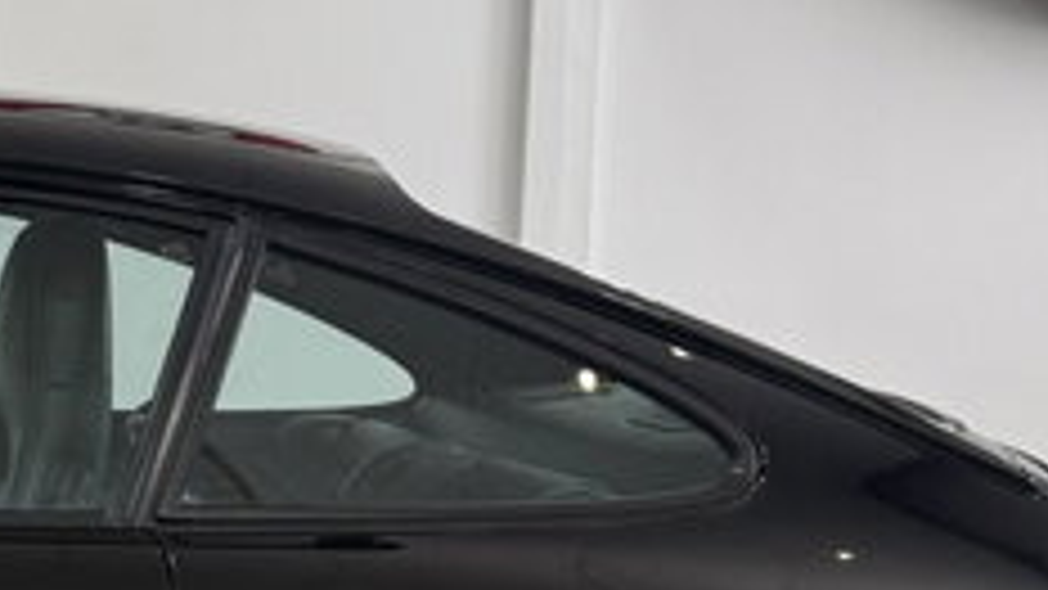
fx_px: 3195
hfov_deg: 17.4
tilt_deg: -7.4
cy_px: 644
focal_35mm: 115
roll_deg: +0.0
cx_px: -346
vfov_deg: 10.4
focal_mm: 6.76
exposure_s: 1/120
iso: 125
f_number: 1.78
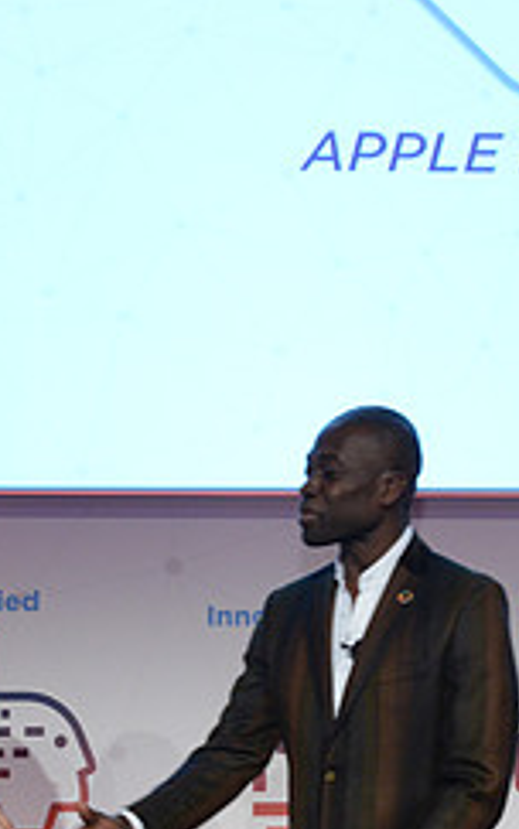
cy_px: 643
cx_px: 287
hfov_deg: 15.4
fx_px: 1923
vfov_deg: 24.0
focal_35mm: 85
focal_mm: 35
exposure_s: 1/100
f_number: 6.3
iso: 2500
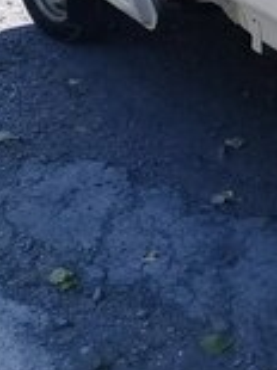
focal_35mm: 99
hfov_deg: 14.6
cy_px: -150
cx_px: 284
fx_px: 1058
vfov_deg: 18.1
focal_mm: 3.3
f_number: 2.2
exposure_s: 1/646
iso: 50
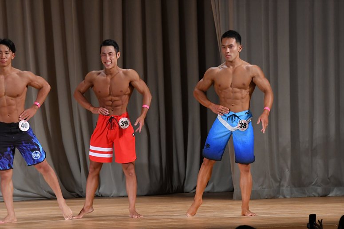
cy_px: 114
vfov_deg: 5.7
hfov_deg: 8.6
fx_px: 2292
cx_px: 172
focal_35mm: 240
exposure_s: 1/400
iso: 3200
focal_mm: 160
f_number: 5.6
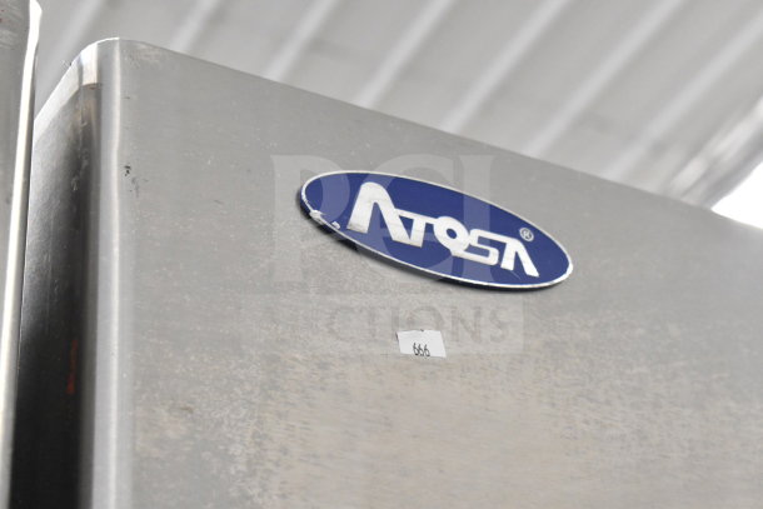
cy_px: 254
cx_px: 382
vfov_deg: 16.6
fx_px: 1749
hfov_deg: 24.6
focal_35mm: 82
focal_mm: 55
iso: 6400
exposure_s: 1/160
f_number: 6.3
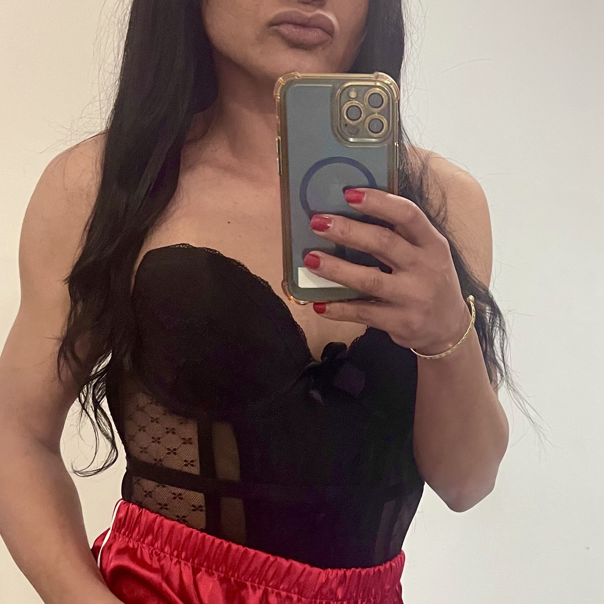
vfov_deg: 33.2
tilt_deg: -13.2
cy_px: 375
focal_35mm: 51
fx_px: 1007
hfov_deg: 32.2
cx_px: 508
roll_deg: -8.1
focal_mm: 5.1
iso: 160
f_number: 1.6
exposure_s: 1/60
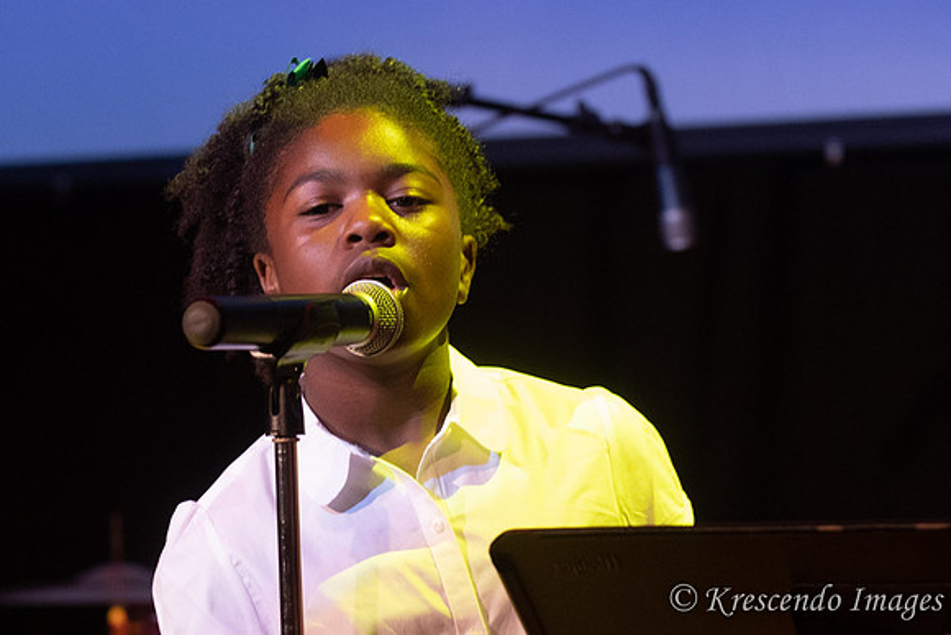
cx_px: 425
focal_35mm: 183
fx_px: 4836
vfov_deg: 7.5
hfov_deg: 11.2
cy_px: 278
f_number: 4
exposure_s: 1/200
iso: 3200
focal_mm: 98
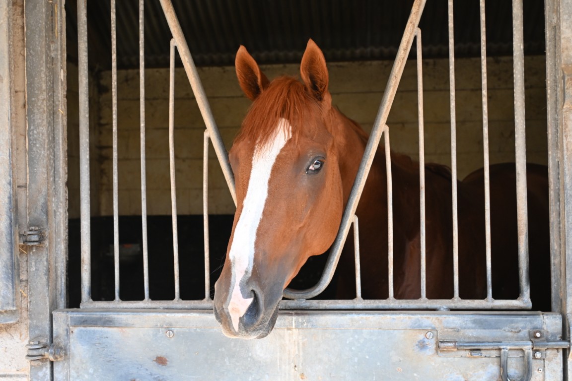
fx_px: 715
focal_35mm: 45
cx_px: 286
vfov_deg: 29.9
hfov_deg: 43.6
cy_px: 190
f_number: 4.8
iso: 400
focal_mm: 30
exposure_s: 1/160
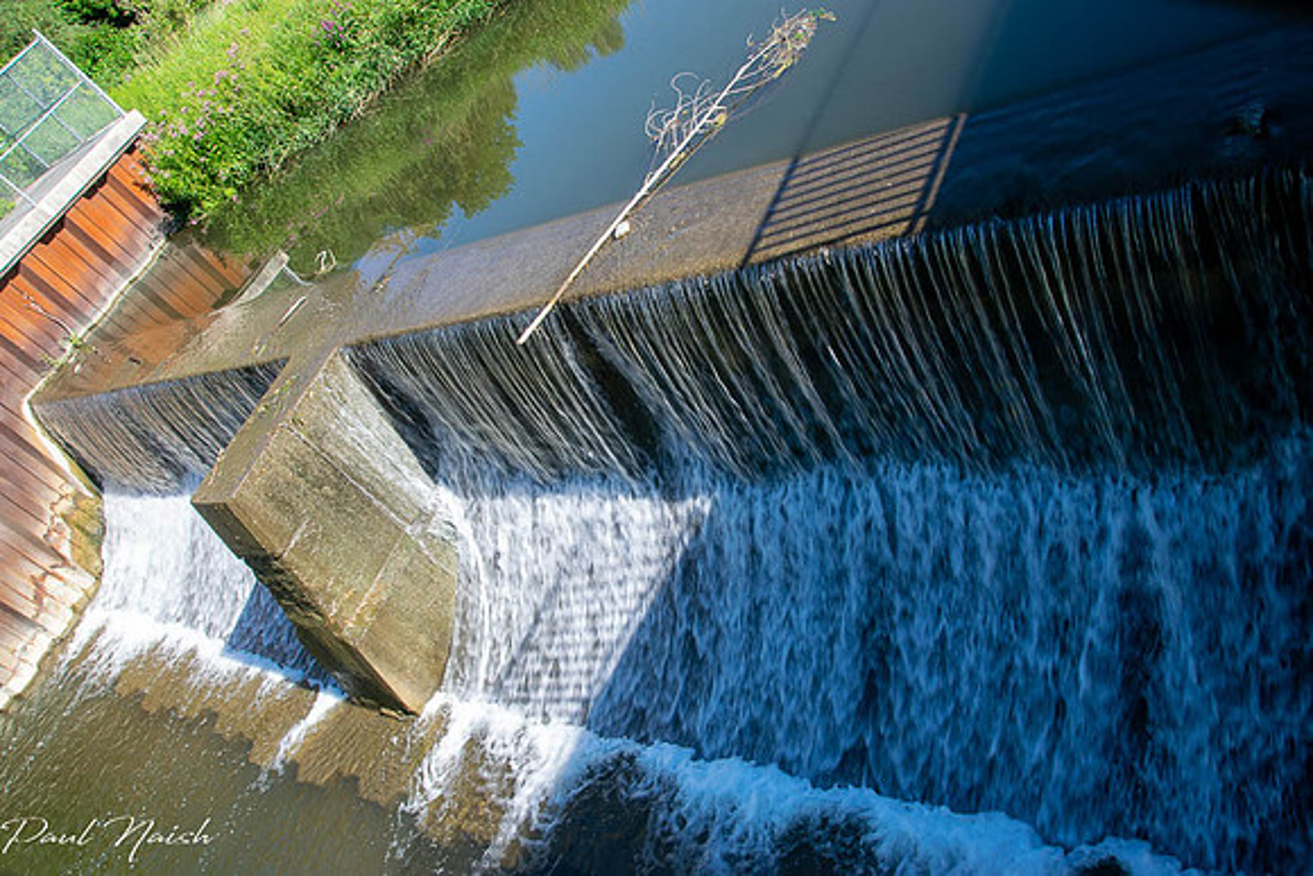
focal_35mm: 27
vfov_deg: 48.0
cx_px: 656
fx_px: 985
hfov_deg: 67.4
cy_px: 438
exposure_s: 1/60
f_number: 18
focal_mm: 18
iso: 180
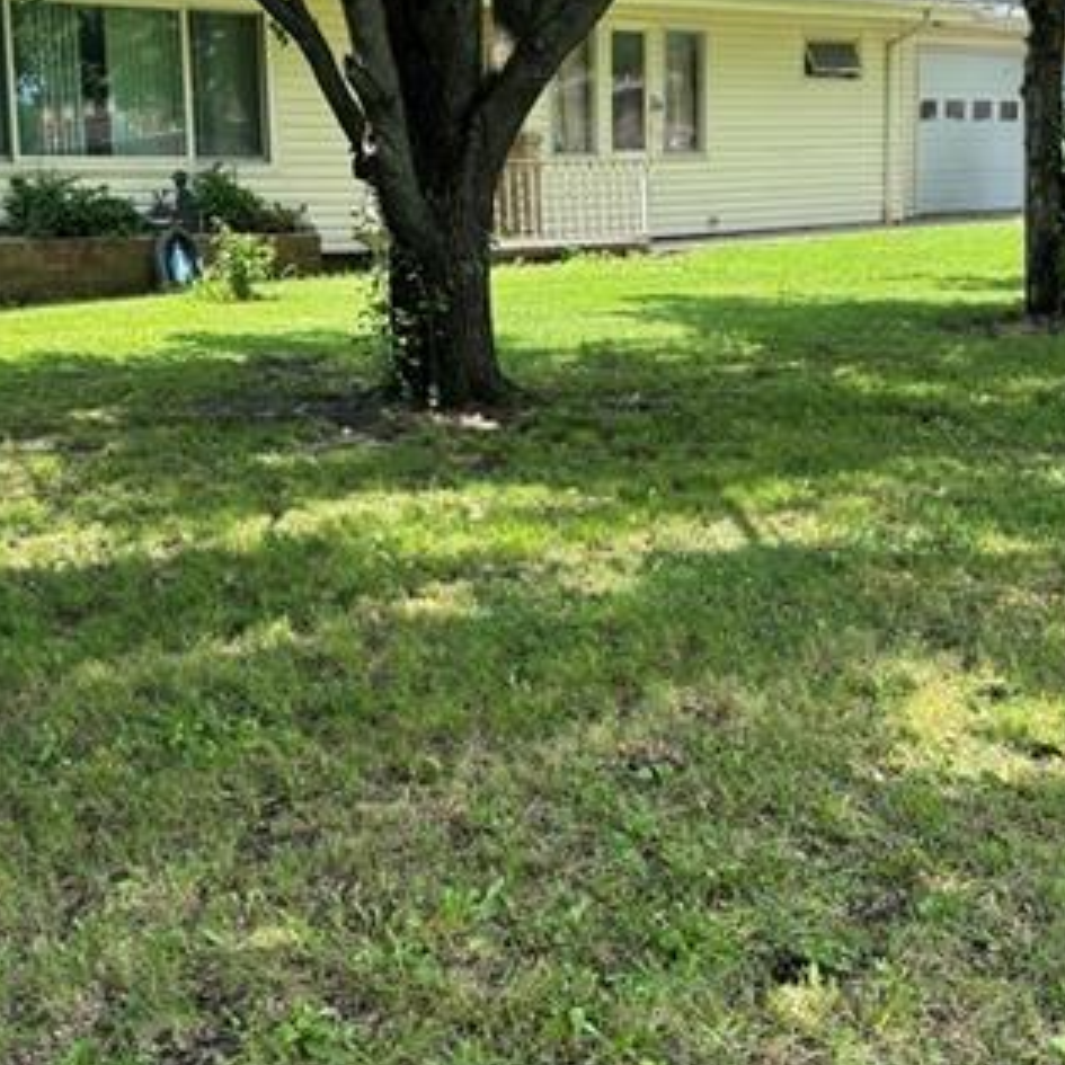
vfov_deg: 30.5
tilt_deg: -9.2
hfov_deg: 30.6
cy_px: 497
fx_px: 1949
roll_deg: +1.0
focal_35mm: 56
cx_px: 507
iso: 50
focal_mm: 5.96
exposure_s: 1/679
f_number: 1.6
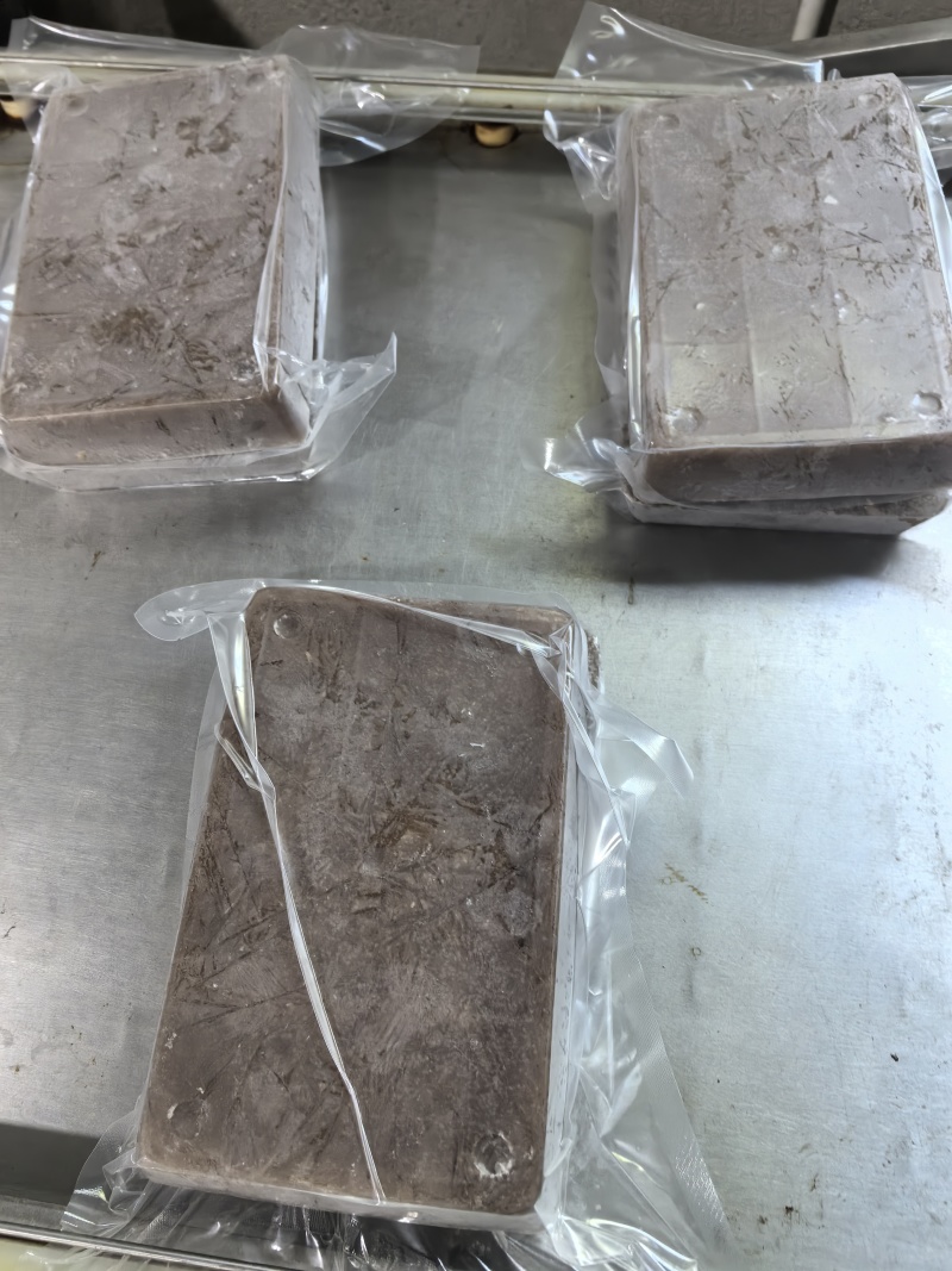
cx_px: 476
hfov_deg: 51.3
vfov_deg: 65.3
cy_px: 636
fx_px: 990
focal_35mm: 27
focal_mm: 5.75
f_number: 2
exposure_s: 1/50
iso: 320
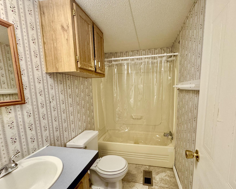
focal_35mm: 17
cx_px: 124
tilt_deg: -9.2
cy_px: 107
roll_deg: +1.2
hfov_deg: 89.6
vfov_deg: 76.6
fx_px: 119
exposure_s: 1/60
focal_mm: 2.22
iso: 500
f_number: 2.2
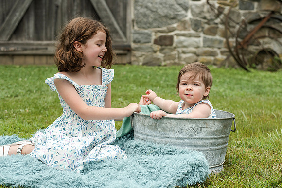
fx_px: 434
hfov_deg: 36.0
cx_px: 156
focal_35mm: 55
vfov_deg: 24.4
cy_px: 104
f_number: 3.5
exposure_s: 1/3200
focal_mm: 50
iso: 640
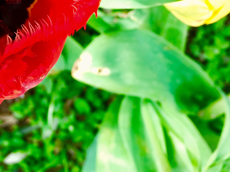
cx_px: 12
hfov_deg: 30.0
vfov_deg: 23.4
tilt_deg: -79.0
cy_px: 17
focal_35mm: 61
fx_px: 405
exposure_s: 1/100
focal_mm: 4.15
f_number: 2.2
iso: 32
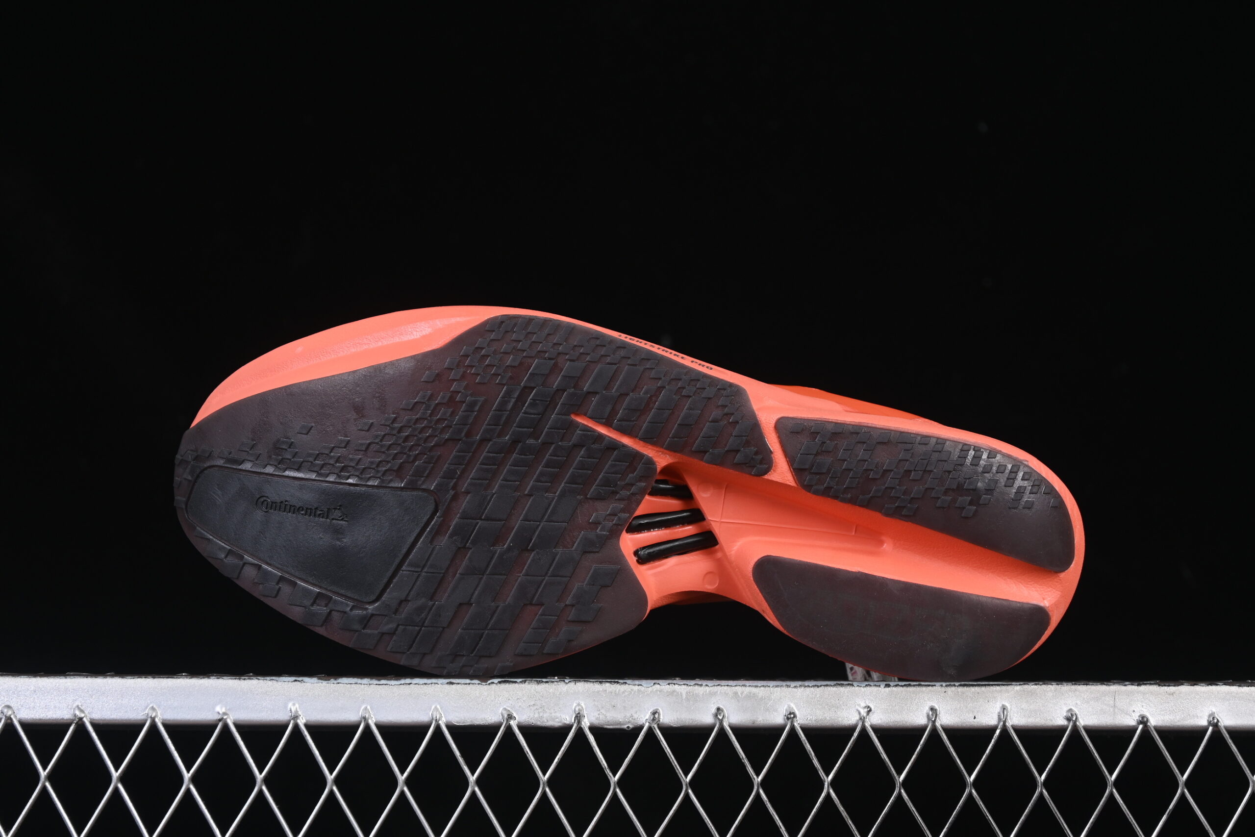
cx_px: 628
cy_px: 418
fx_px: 2615
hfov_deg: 27.0
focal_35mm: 75
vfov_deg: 18.2
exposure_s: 1/60
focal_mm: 50
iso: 160
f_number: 6.3
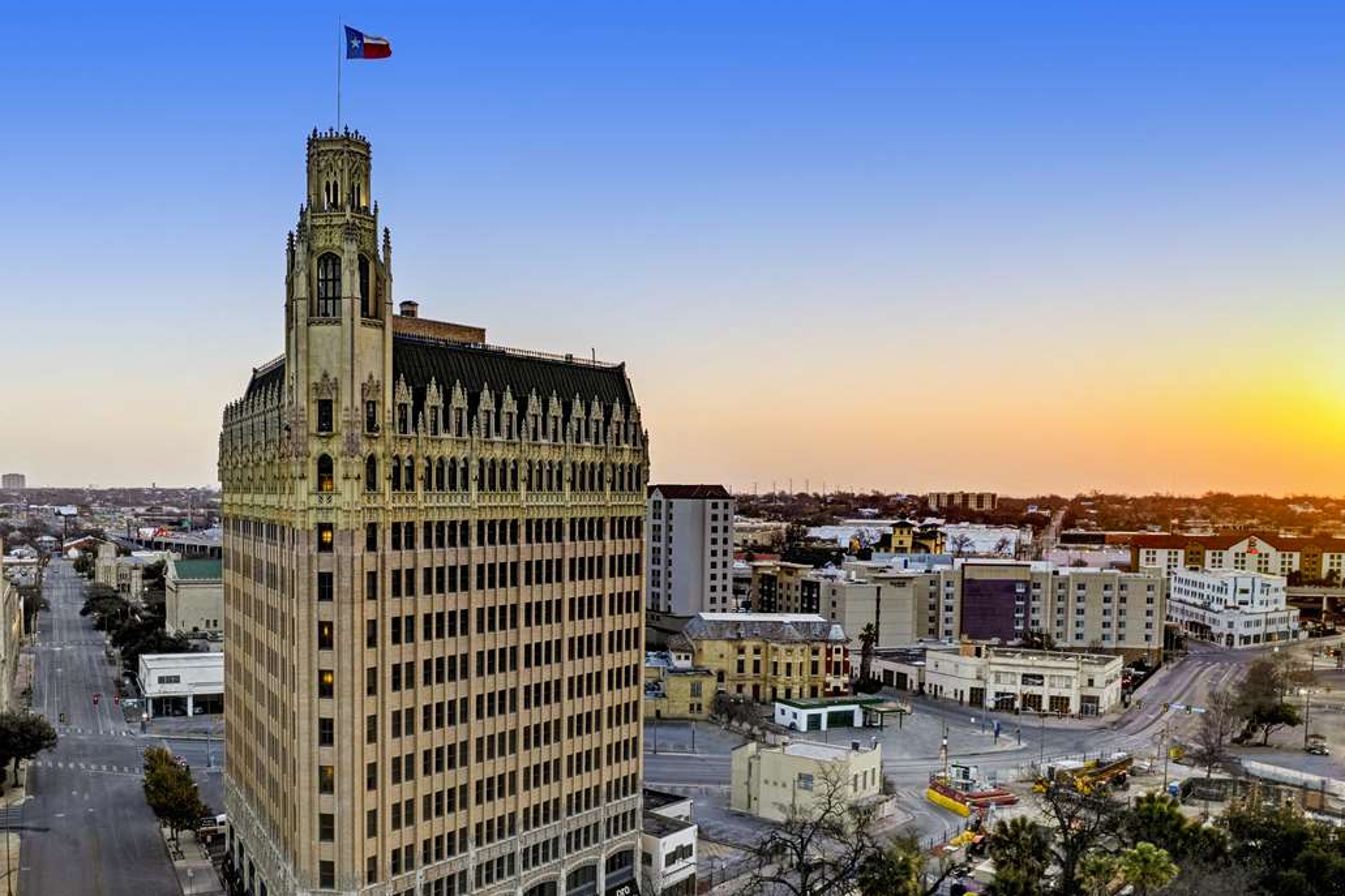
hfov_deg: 57.5
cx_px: 455
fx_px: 1195
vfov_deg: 40.6
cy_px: 593
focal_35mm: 32
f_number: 2.8
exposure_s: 1/800
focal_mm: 8.4
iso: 100
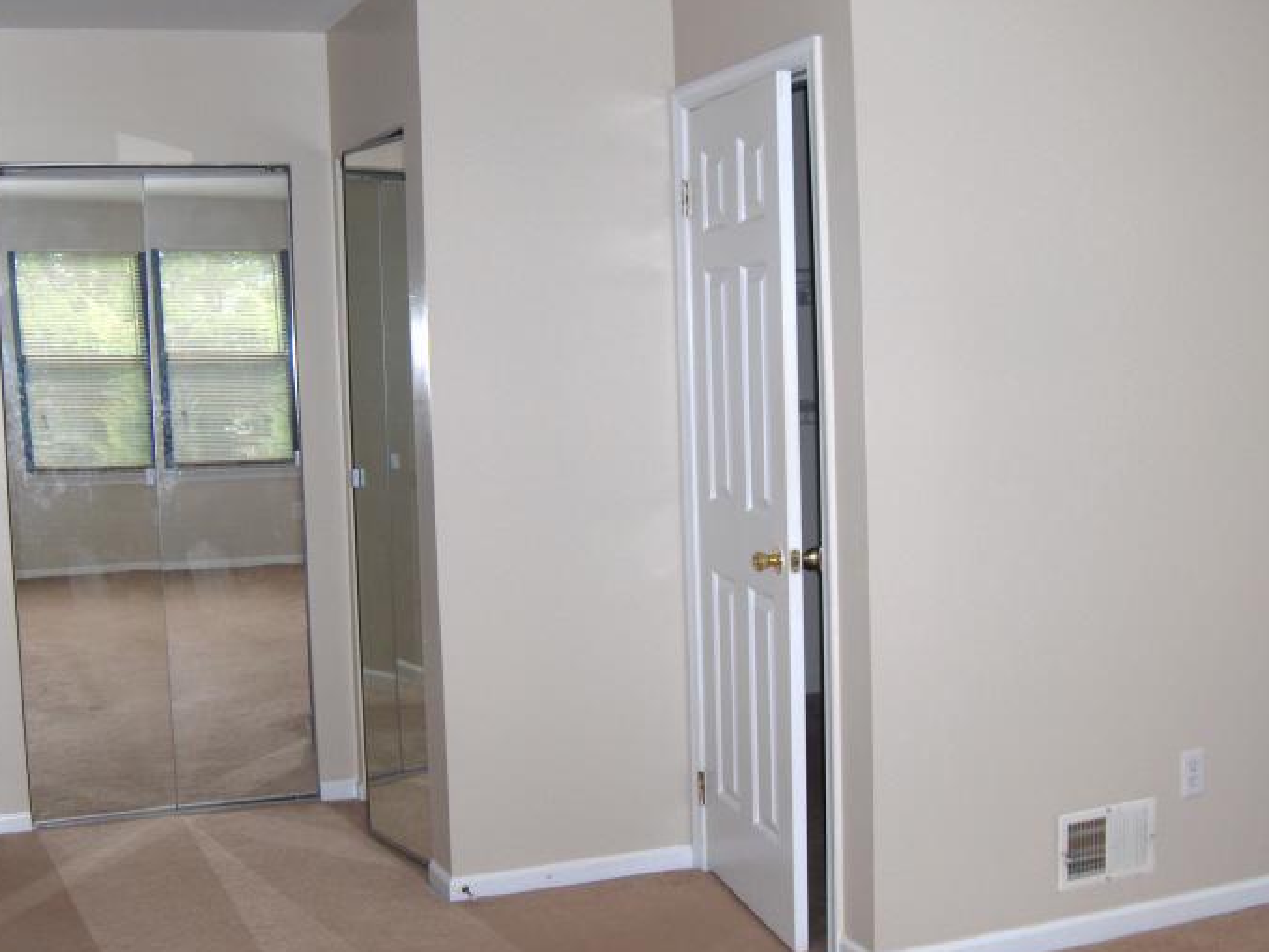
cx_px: 585
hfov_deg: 41.2
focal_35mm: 46
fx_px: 1686
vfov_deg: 31.5
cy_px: 454
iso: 100
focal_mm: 8
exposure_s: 1/60
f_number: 2.8
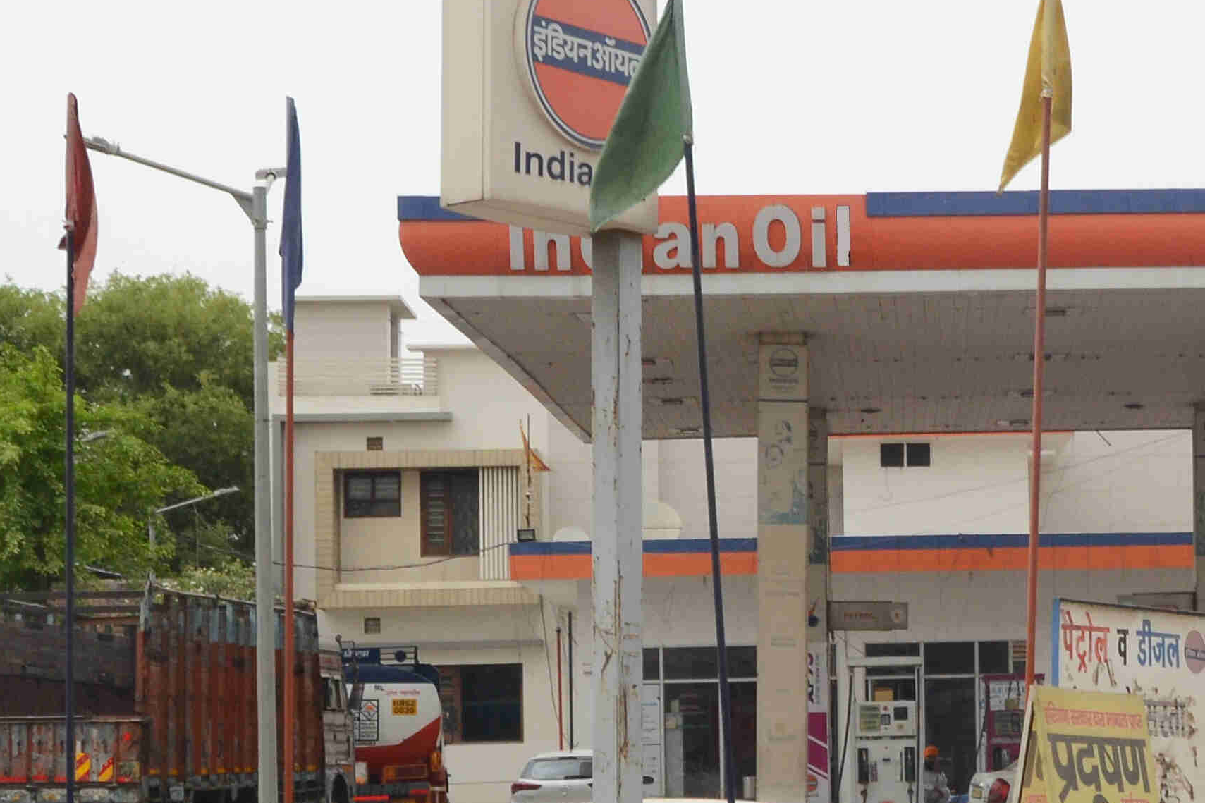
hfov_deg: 22.3
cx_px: 1115
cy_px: 537
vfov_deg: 15.3
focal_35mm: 89
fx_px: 2979
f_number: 14
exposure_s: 1/200
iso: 400
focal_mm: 22
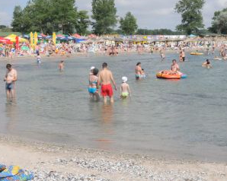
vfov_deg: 22.4
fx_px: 457
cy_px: 74
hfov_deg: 27.9
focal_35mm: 68
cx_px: 89
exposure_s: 1/1250
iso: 2500
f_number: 18
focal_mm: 24
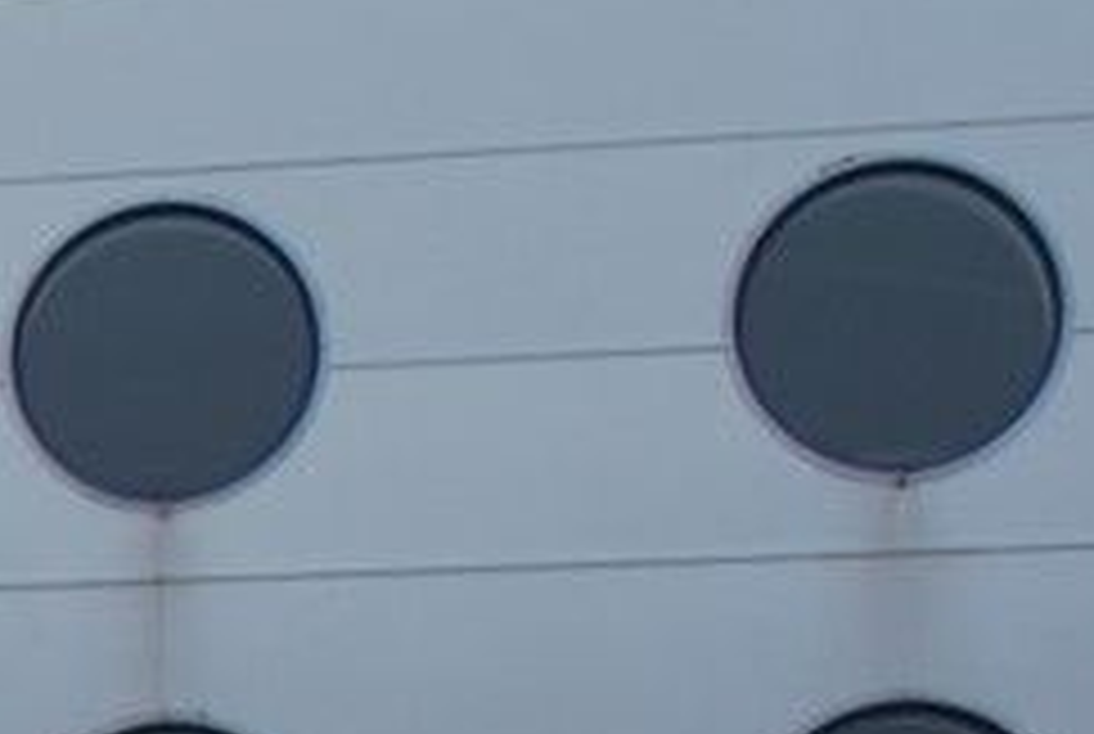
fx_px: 4506
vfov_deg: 8.9
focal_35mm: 148
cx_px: -1121
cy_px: 1283
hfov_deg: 12.2
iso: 100
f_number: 6.3
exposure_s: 1/160
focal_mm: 20
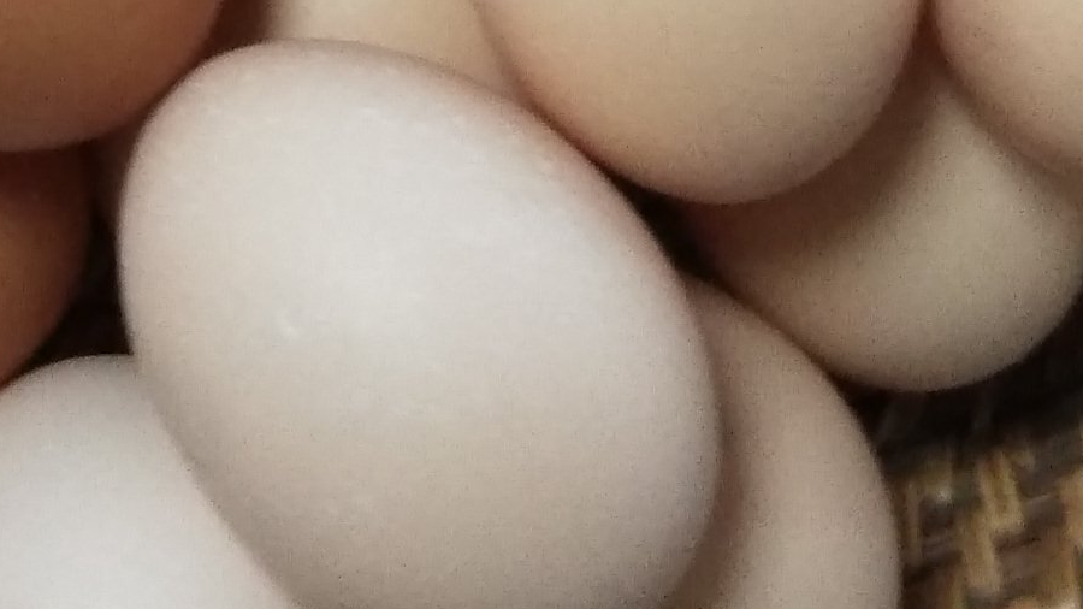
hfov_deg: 16.0
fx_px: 3761
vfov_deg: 7.8
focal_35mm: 131
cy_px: -1330
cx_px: -65
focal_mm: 3.5
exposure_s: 1/33
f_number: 2.2
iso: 245
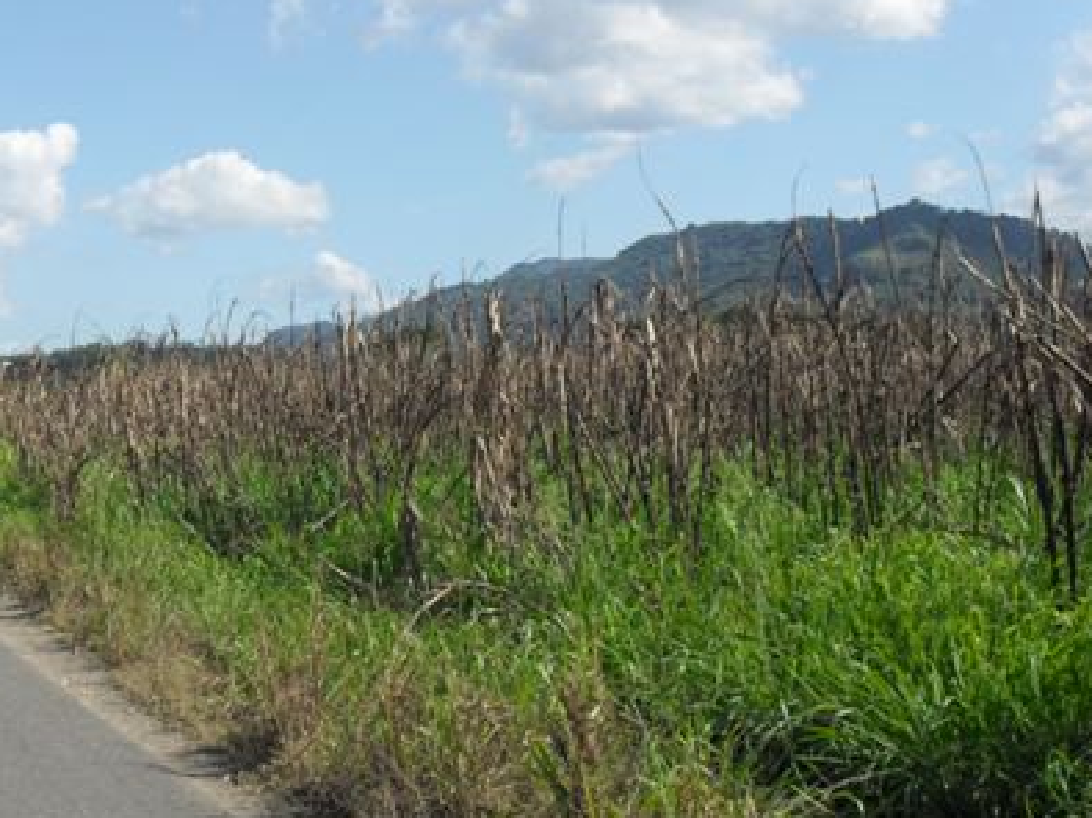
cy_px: 412
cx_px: 481
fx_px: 2144
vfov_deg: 21.6
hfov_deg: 28.5
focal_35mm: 68
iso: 100
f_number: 12.1
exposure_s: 1/90
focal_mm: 10.5
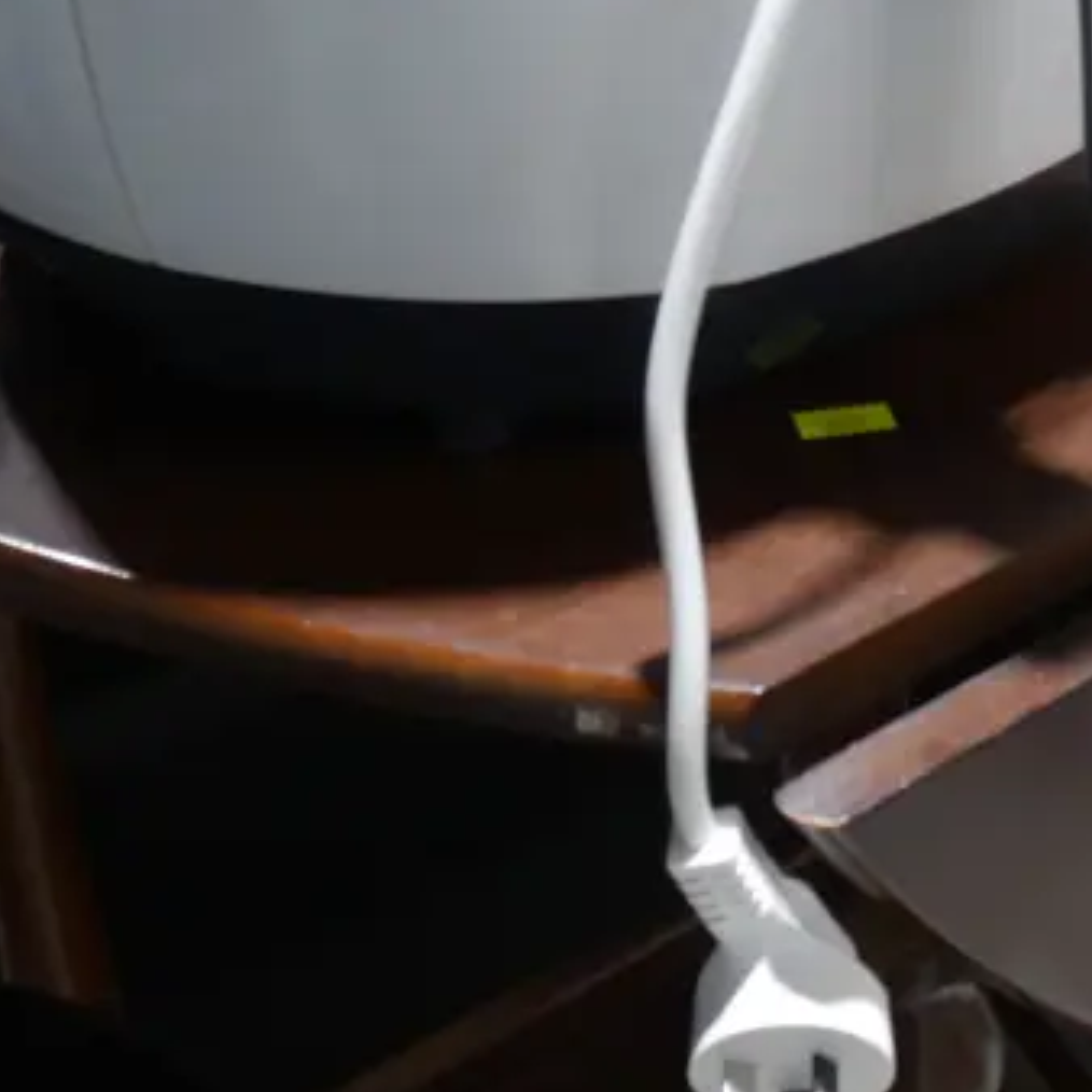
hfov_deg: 17.7
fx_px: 3248
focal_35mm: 91
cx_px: 1460
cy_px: 790
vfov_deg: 19.0
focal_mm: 17
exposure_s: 1/60
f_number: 4
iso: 800
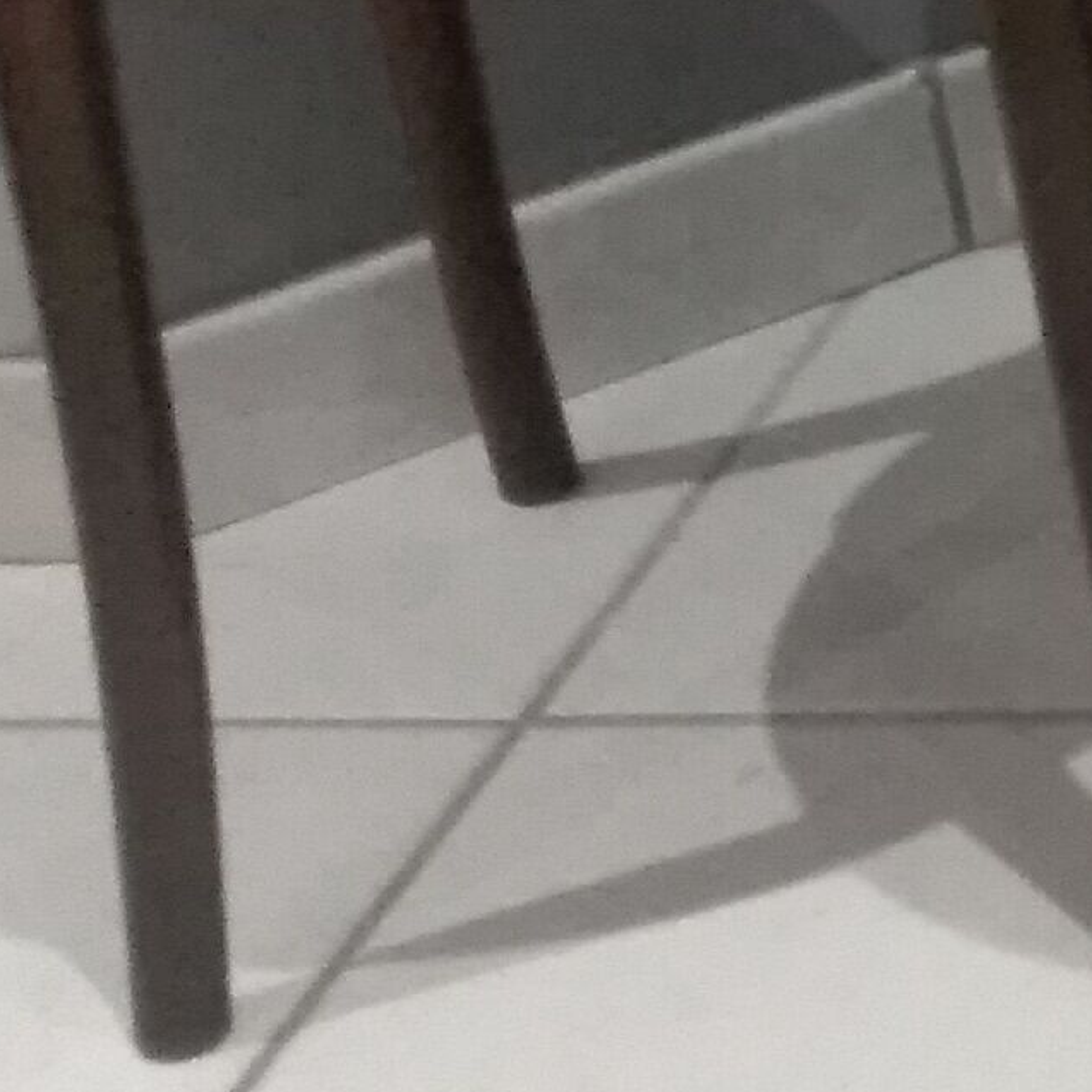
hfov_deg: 9.9
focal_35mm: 150
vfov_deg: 11.5
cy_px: 34
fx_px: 5354
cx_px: 2787
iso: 754
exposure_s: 1/20
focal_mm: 3.54
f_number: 2
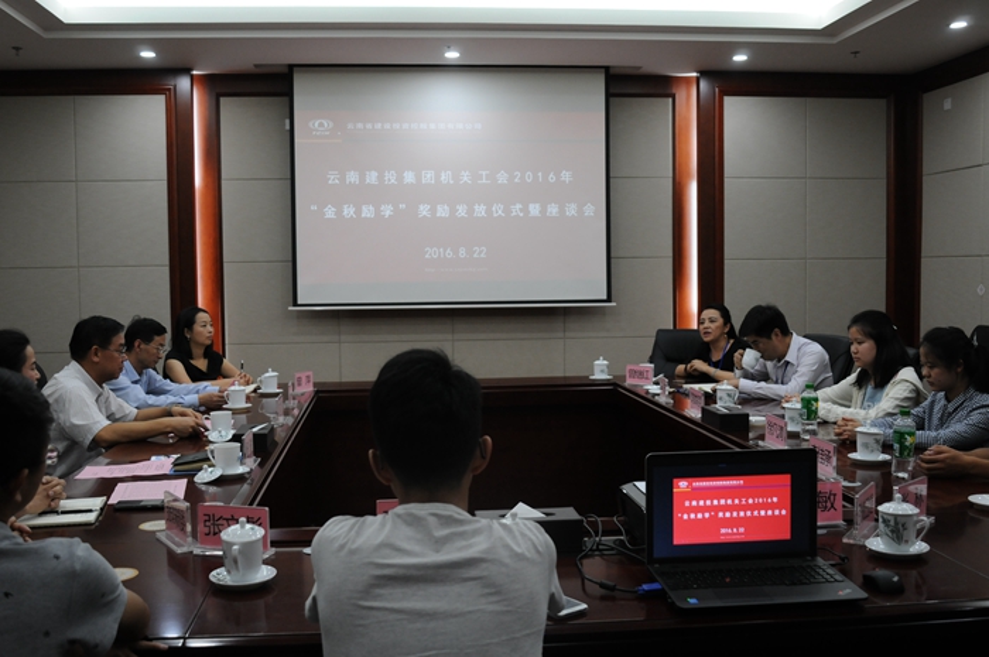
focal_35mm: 36
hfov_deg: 53.2
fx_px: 988
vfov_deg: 36.8
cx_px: 494
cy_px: 328
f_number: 3.5
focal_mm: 24
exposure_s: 1/100
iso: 800
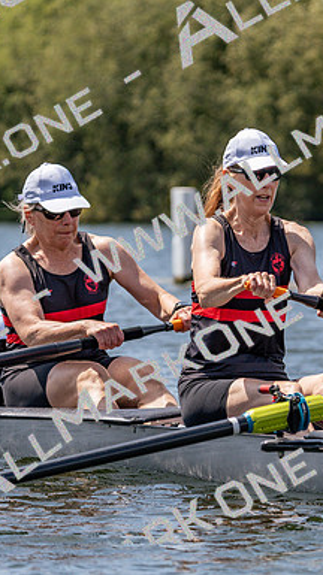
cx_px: 259
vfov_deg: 6.8
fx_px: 4821
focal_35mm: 316
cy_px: 288
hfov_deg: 3.8
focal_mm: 200
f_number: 5.6
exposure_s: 1/2000
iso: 320
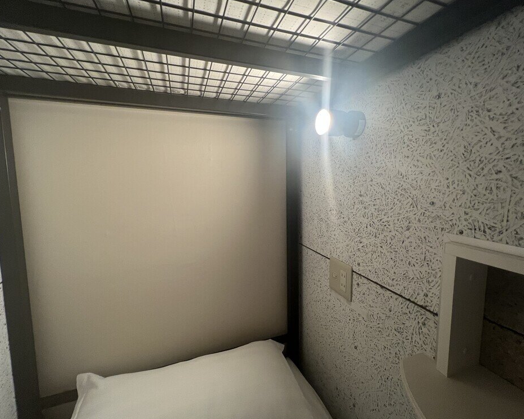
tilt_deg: -5.9
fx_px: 217
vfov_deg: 88.0
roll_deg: +1.8
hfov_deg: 100.7
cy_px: 206
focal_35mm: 14
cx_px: 267
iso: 200
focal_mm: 1.57
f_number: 1.8
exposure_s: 1/50
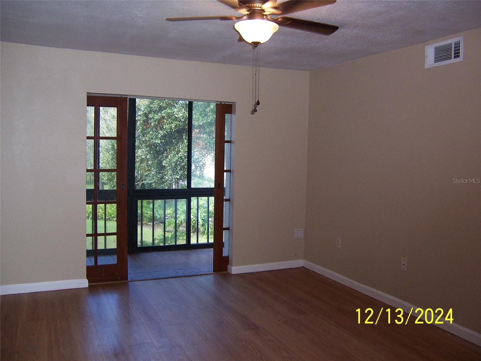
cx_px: 240
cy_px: 180
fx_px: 459
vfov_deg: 42.9
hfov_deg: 55.4
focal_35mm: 33
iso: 140
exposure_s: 1/60
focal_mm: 5.5
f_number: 2.8
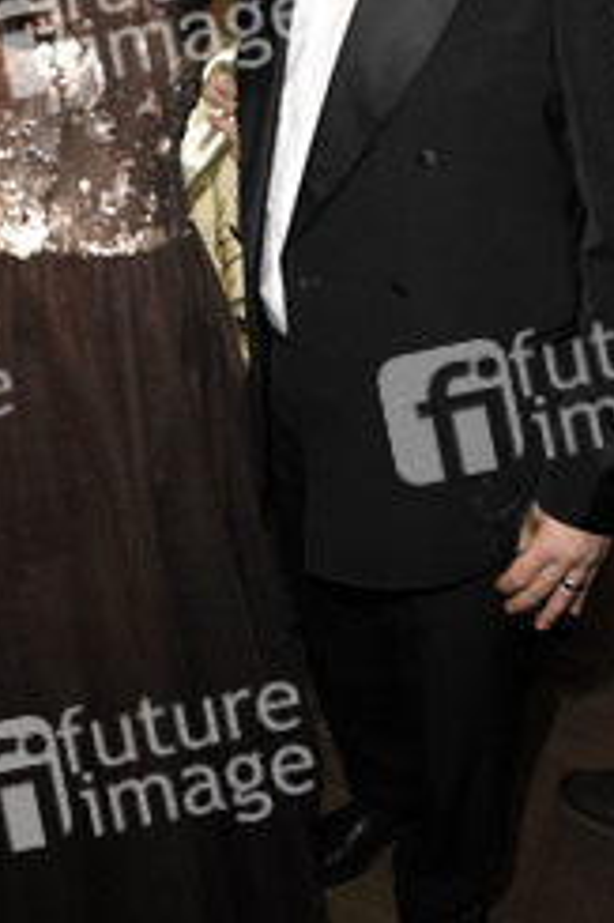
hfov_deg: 30.3
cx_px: 230
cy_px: 207
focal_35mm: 44
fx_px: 1127
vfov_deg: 42.8
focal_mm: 18
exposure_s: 1/60
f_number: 6.3
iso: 3200
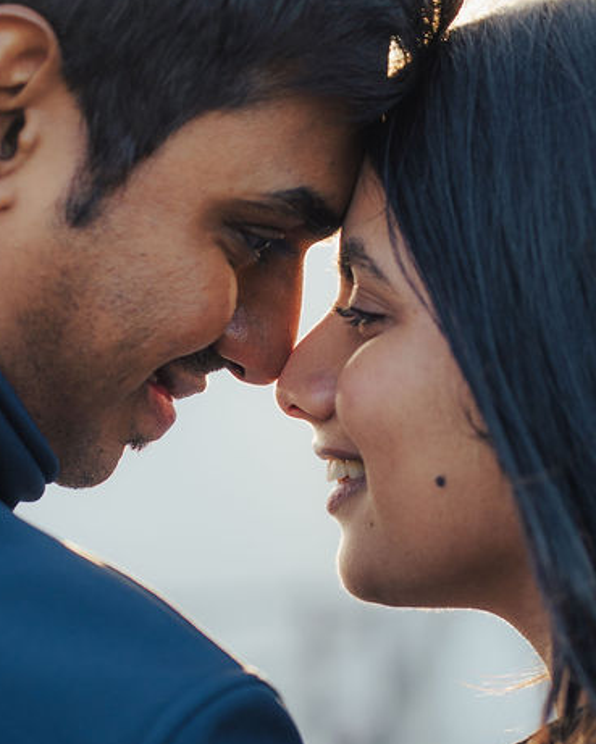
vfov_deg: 11.6
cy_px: 497
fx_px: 3659
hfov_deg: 9.3
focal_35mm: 166
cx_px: 286
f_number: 3.5
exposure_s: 1/250
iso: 125
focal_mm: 85
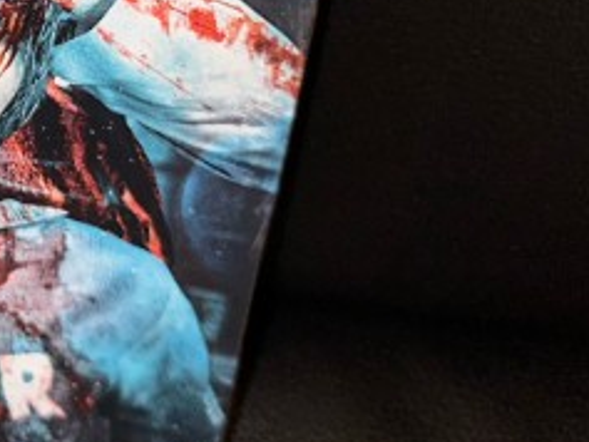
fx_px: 1379
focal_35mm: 81
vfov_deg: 17.6
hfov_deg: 21.8
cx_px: -167
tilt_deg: -59.0
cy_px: -47
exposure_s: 1/4
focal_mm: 6.86
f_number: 1.78
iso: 50
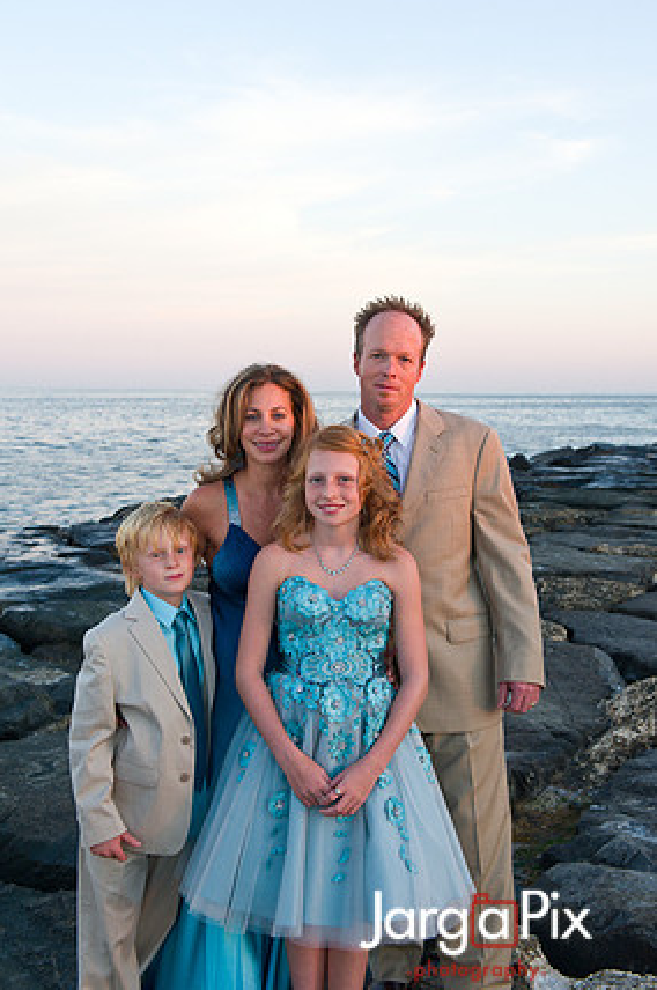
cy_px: 493
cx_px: 325
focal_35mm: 40
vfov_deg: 48.5
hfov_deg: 33.3
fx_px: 1098
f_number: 5.6
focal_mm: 38
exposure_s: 1/200
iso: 800
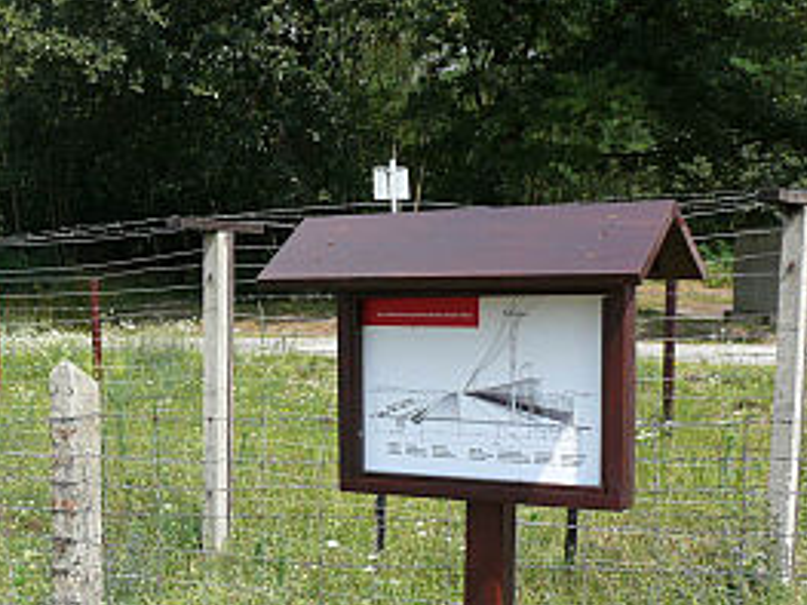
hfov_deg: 31.2
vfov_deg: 24.0
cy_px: 491
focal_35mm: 60
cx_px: 135
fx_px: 1398
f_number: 5.6
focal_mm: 7.4
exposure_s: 1/250
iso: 100
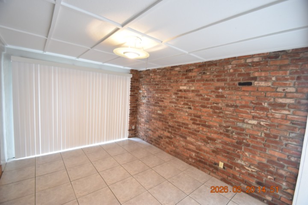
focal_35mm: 15
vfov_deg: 77.3
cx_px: 154
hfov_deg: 100.4
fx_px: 128
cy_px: 102
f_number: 3.5
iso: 800
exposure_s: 1/45
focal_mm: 10
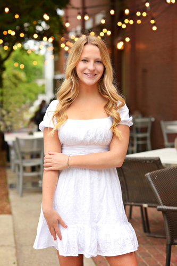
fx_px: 627
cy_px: 133
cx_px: 88
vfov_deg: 23.9
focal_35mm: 85
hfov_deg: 16.1
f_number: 4
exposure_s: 1/250
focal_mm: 85
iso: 400
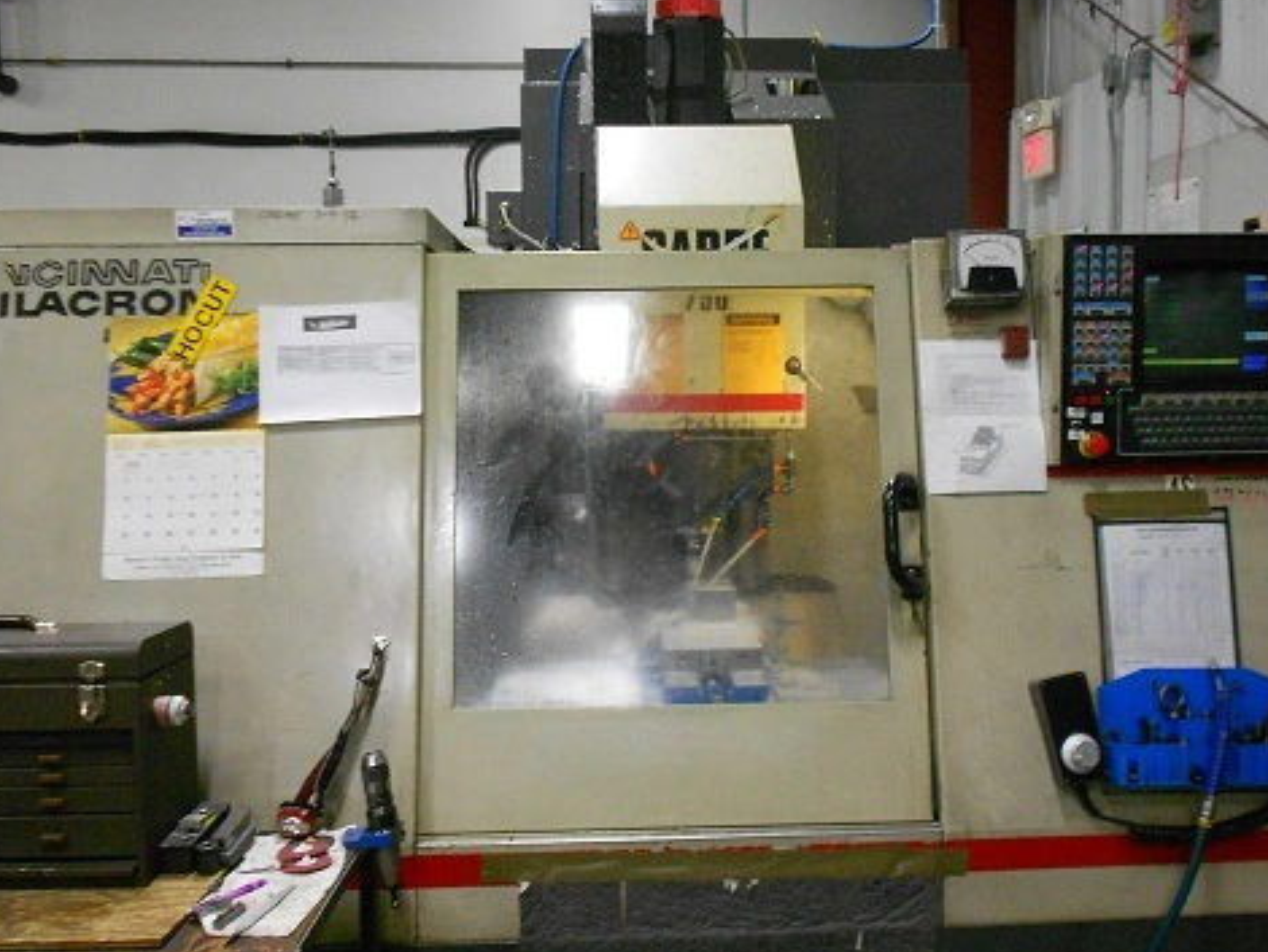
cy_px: 499
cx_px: 704
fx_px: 1356
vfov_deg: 38.7
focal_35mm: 37
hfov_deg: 50.0
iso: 400
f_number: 3.4
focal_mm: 5.1
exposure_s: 1/40
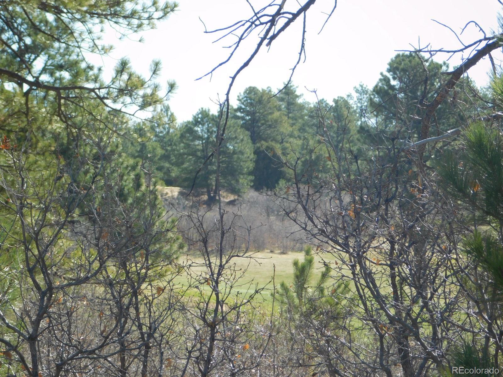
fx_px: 3371
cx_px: 252
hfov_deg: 8.5
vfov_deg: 6.4
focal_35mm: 232
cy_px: 188
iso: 125
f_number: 5.6
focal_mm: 41.3
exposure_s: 1/200
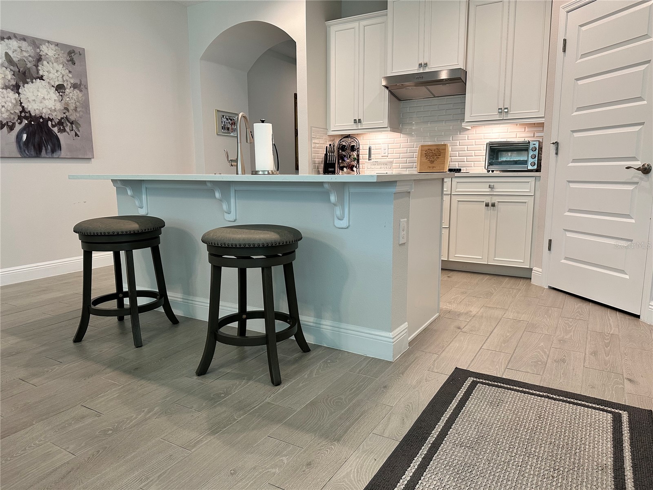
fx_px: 453
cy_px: 245
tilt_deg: -8.5
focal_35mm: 24
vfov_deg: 56.8
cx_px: 326
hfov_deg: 71.6
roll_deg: -0.6
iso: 200
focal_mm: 6.86
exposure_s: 1/120
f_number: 1.78
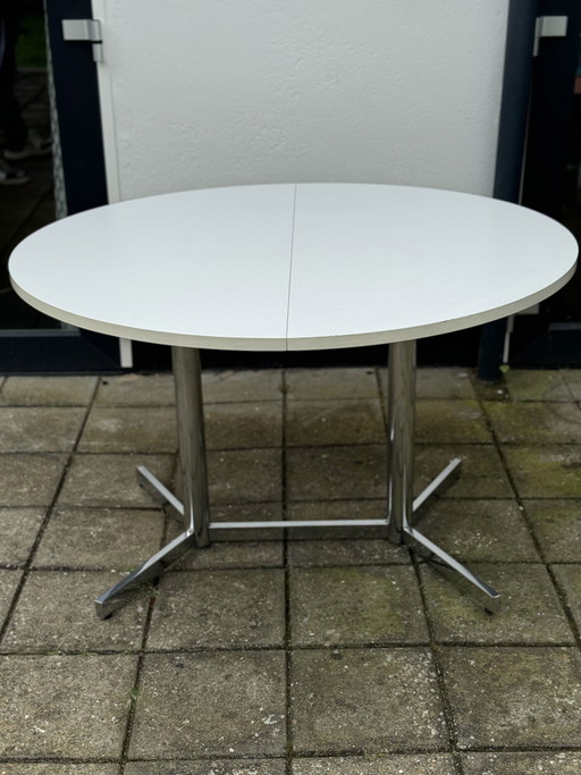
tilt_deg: -24.8
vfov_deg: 39.7
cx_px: 290
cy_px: 388
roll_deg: +0.7
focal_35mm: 48
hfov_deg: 30.3
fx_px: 1075
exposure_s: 1/1984
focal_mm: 6.76
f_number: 1.78
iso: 64
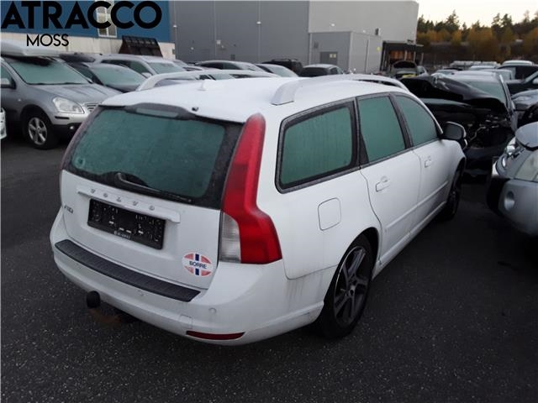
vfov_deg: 49.7
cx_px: 269
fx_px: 435
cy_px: 202
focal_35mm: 28
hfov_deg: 63.4
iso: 50
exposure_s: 1/50
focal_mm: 2.91
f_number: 1.9
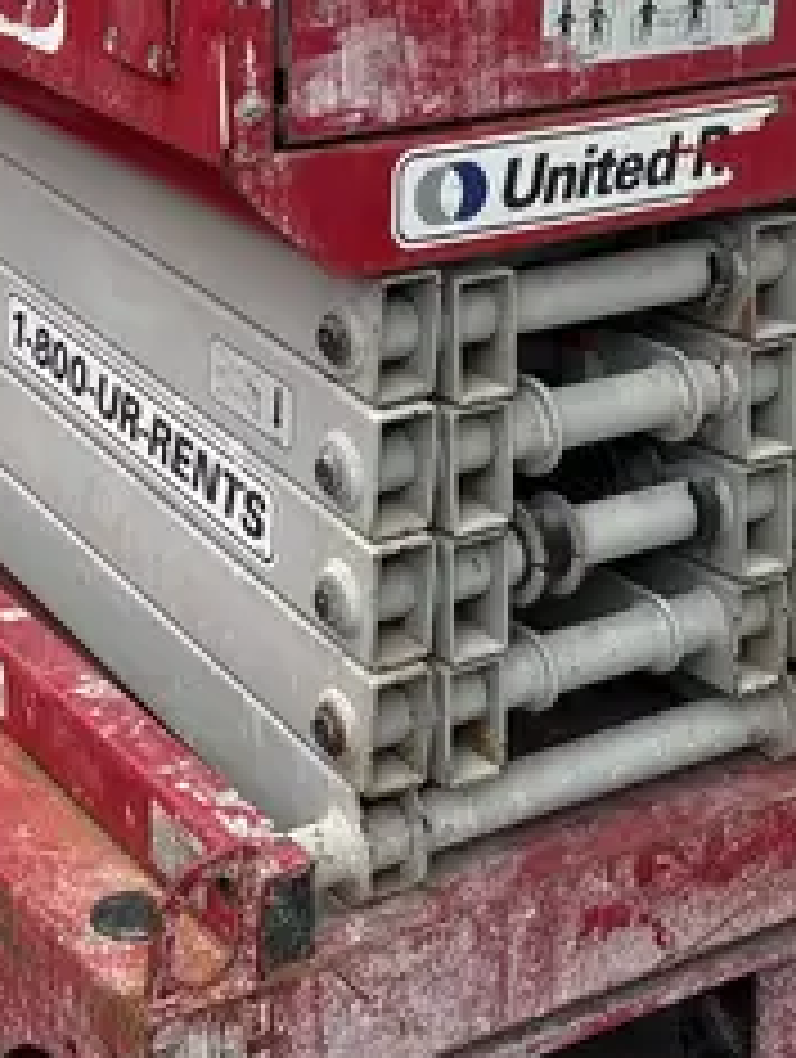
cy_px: 38
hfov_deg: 18.3
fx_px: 2477
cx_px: 360
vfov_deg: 23.2
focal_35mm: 81
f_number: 1.6
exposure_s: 1/1550
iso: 50
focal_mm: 5.96
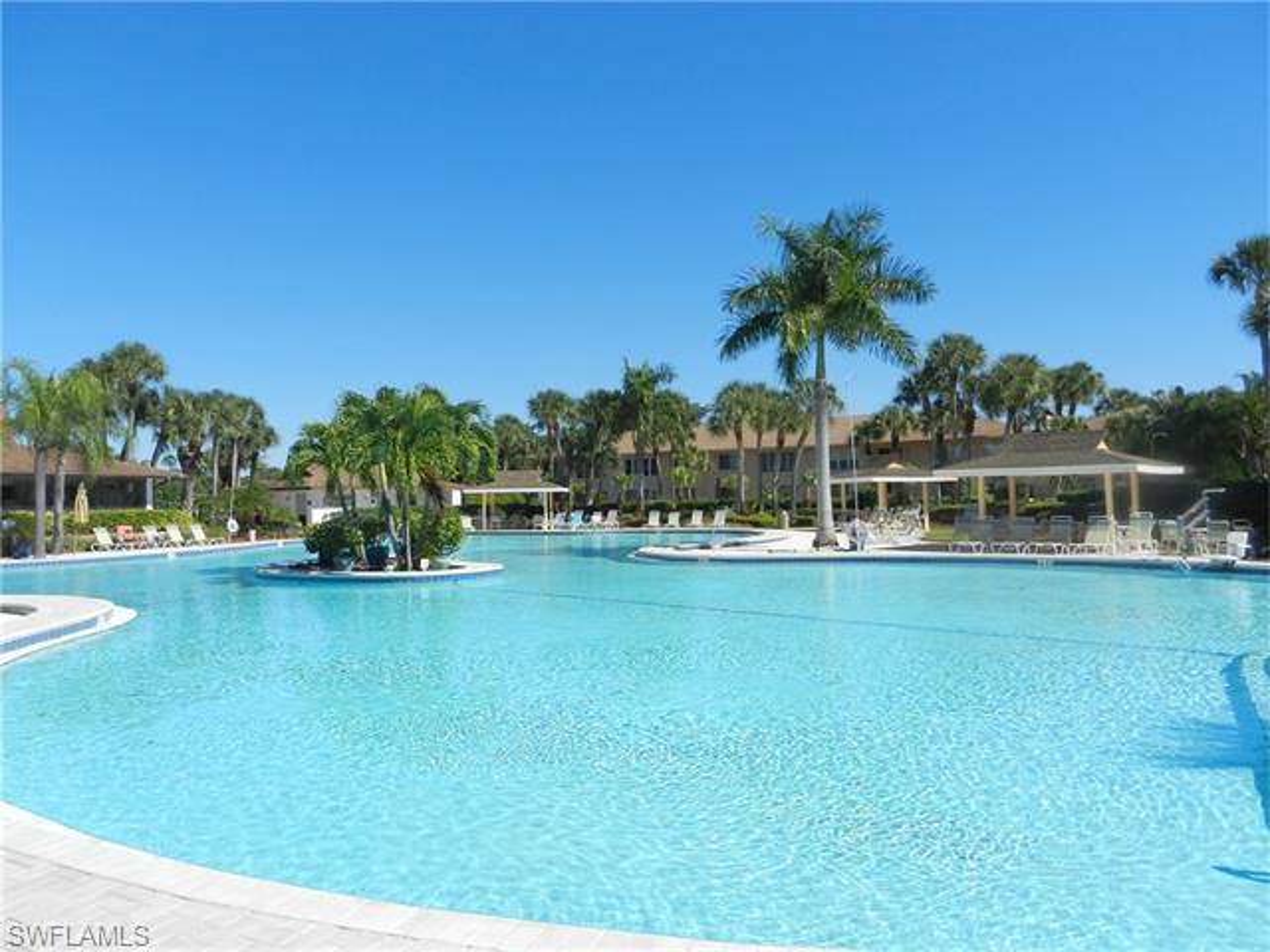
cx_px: 635
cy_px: 476
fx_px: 917
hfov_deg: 69.4
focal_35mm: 25
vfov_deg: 54.9
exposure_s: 1/1600
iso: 160
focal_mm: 4.5
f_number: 3.5
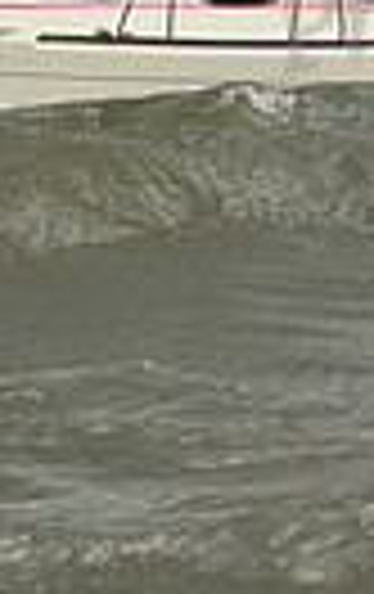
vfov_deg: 6.6
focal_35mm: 313
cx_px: 45
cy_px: -214
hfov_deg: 4.2
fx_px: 5082
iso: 250
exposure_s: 1/800
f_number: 7.1
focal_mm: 70
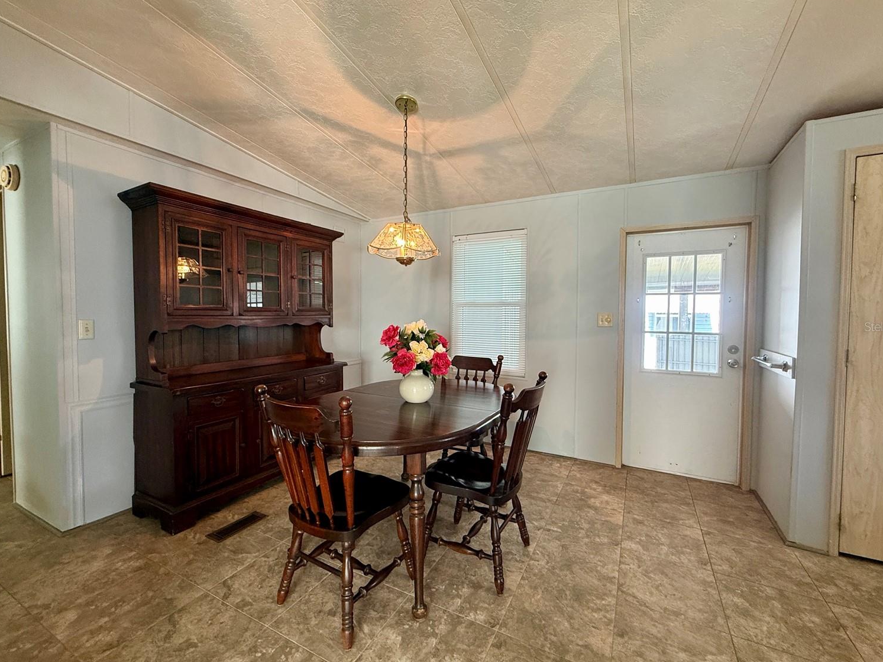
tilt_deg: -2.1
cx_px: 447
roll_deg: -0.2
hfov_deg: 98.2
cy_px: 326
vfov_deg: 81.7
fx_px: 383
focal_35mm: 15
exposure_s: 1/60
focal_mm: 2.22
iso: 200
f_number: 2.2
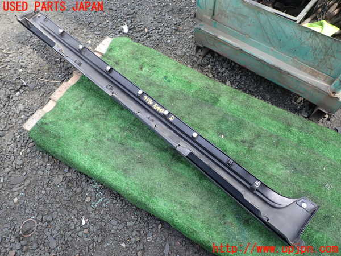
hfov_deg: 69.4
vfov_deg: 54.9
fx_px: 246
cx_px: 170
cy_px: 128
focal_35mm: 25
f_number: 2.8
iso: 100
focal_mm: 4.5
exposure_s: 1/160
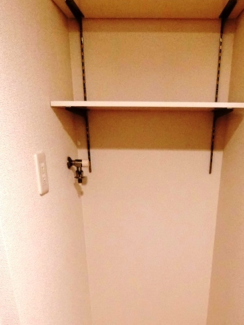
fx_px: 291
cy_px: 239
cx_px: 149
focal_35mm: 31
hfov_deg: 45.2
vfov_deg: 55.8
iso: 800
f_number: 2.7
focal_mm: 4.06
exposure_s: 1/30
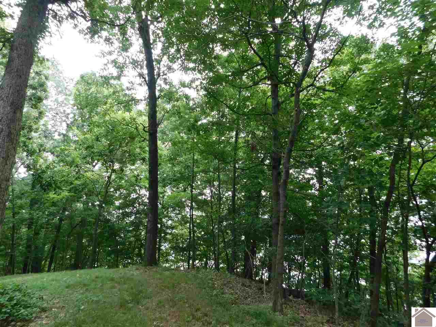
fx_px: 290
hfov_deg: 73.9
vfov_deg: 58.9
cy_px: 164
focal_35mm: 23
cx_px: 218
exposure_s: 1/100
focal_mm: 4
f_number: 3
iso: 125
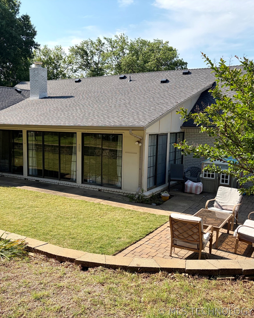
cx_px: 88
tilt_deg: -7.7
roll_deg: -1.4
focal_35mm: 34
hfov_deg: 42.8
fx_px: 320
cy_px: 159
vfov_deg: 52.9
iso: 64
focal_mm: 5.96
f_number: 1.6
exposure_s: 1/2538
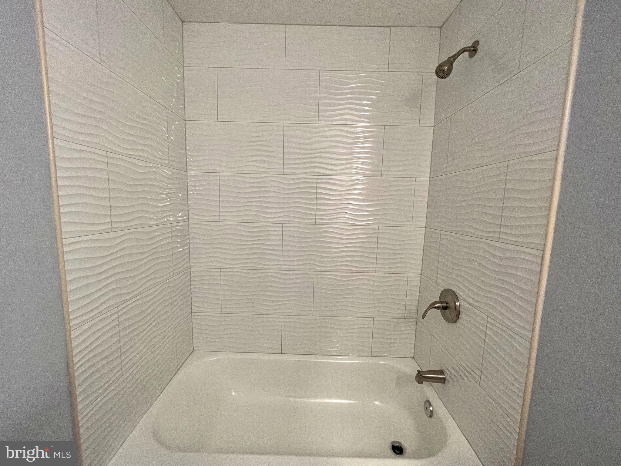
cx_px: 310
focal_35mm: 13
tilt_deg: -6.0
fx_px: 233
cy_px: 233
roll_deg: -1.2
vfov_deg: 89.9
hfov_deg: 106.2
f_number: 1.8
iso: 125
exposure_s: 1/60
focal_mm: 1.6
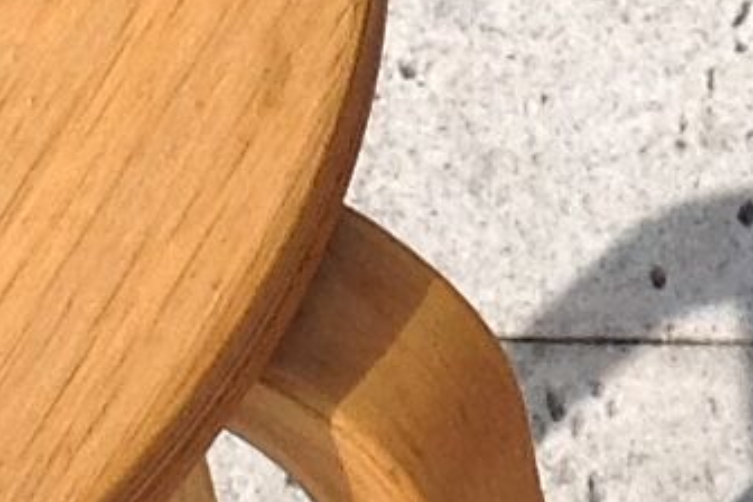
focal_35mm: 280
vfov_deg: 4.9
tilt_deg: -51.4
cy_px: -188
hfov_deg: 7.3
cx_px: 966
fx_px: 5856
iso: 50
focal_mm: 4.28
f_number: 2.4
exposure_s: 1/2519
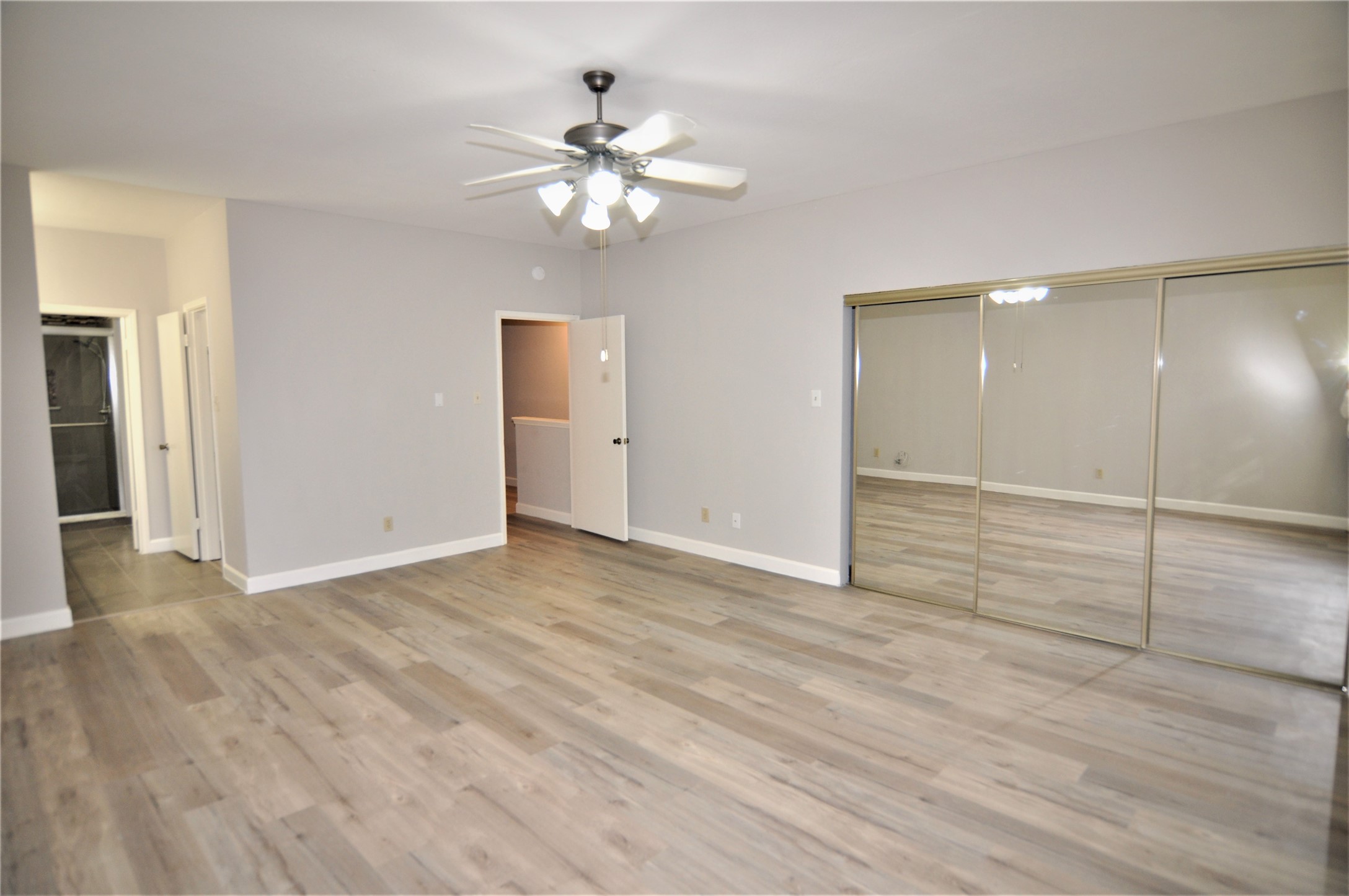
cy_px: 448
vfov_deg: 63.1
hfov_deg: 85.5
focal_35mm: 20
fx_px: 730
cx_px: 674
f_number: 4
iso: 400
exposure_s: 1/60
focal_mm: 13
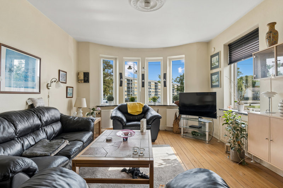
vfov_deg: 59.5
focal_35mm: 21
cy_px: 94
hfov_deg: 81.2
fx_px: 165
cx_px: 142
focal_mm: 14
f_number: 8
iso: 200
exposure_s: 1/15
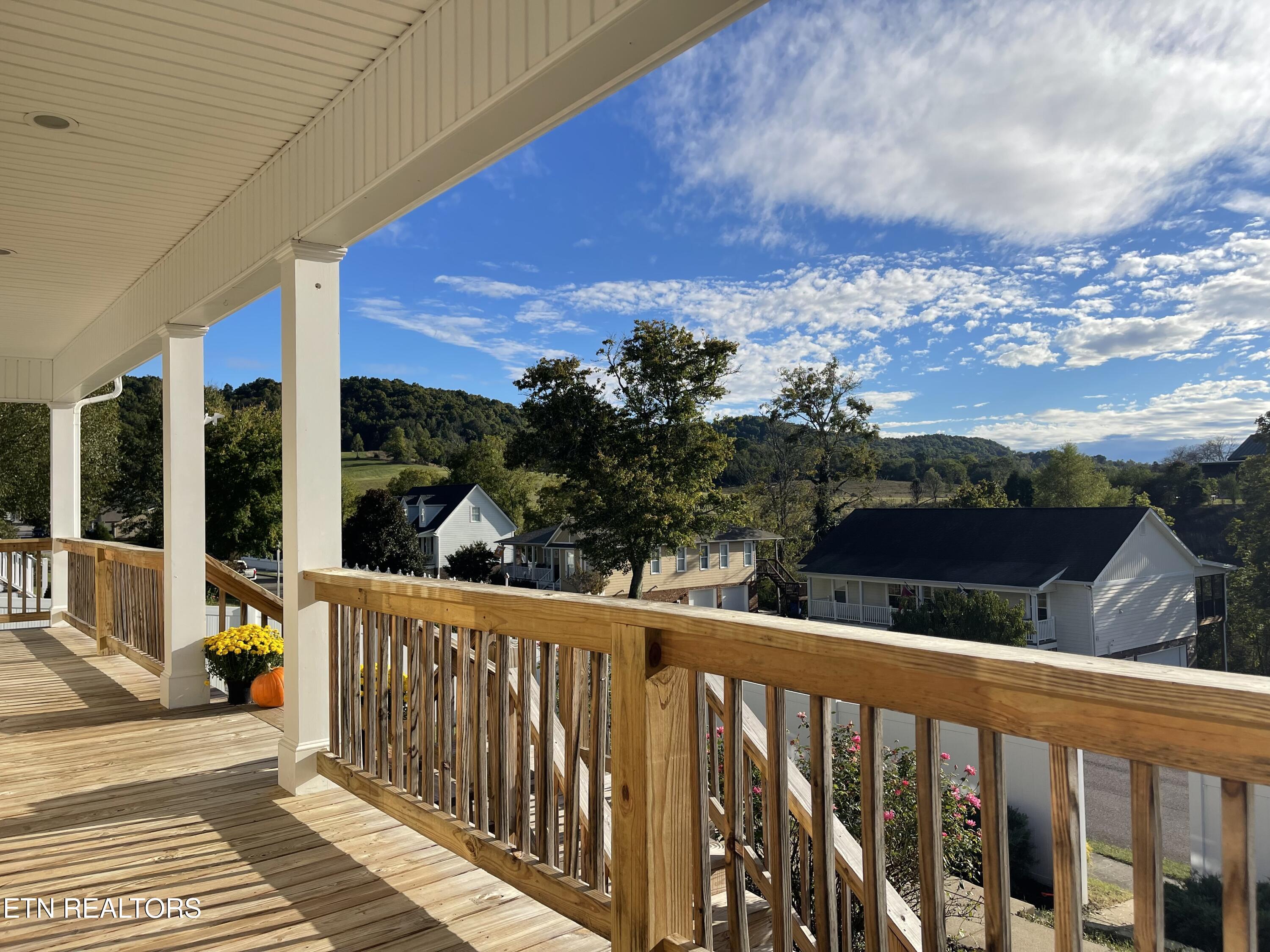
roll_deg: +1.5
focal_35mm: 25
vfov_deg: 54.9
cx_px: 635
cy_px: 476
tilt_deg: +1.9
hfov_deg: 69.4
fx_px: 917
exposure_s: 1/4717
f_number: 1.6
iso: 32
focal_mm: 5.1
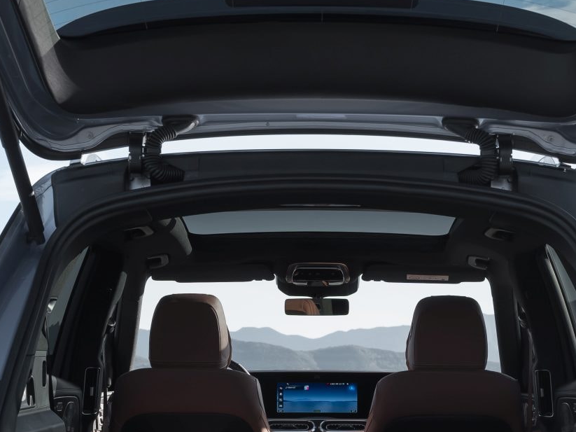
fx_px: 1497
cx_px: 317
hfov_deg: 21.8
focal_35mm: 90
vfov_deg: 15.8
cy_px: 504
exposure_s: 1/320
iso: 250
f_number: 7.1
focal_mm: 35
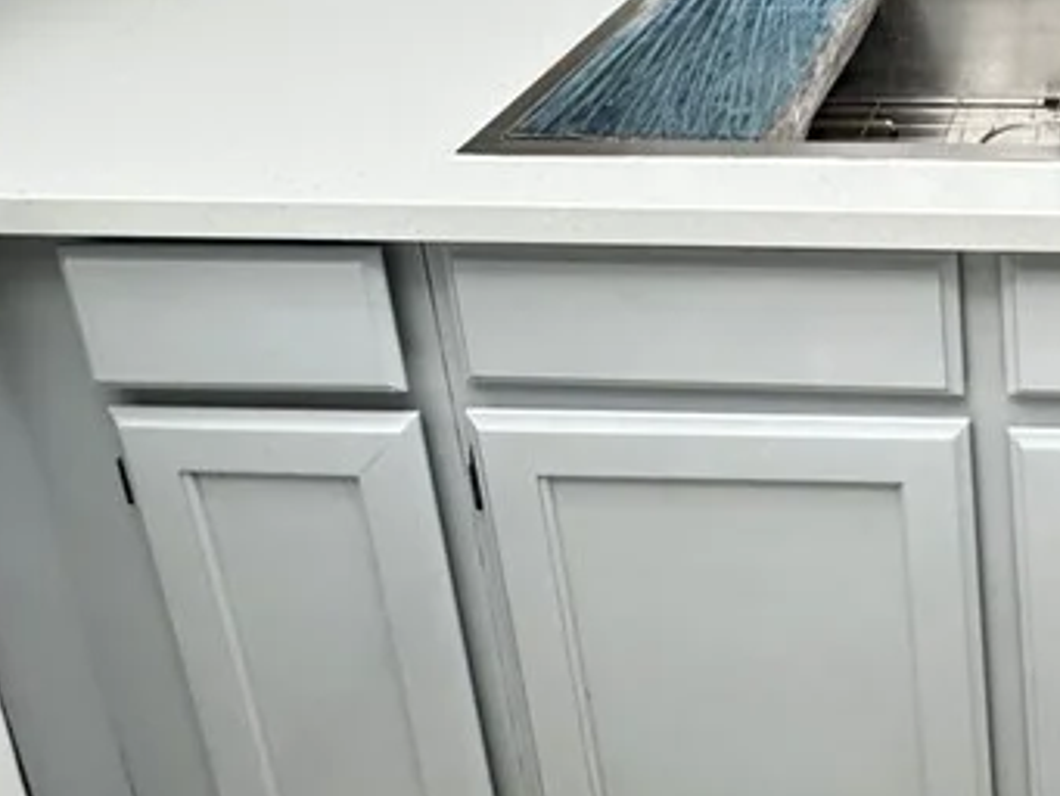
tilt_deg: -15.4
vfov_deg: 29.0
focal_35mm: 42
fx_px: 1287
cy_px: -193
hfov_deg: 37.1
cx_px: 1184
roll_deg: +0.8
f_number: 2.2
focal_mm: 2.22
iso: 640
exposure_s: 1/60
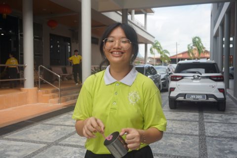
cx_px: 118
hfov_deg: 55.1
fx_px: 227
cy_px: 79
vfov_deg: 38.4
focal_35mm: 34
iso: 100
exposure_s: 1/320
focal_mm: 23
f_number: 5
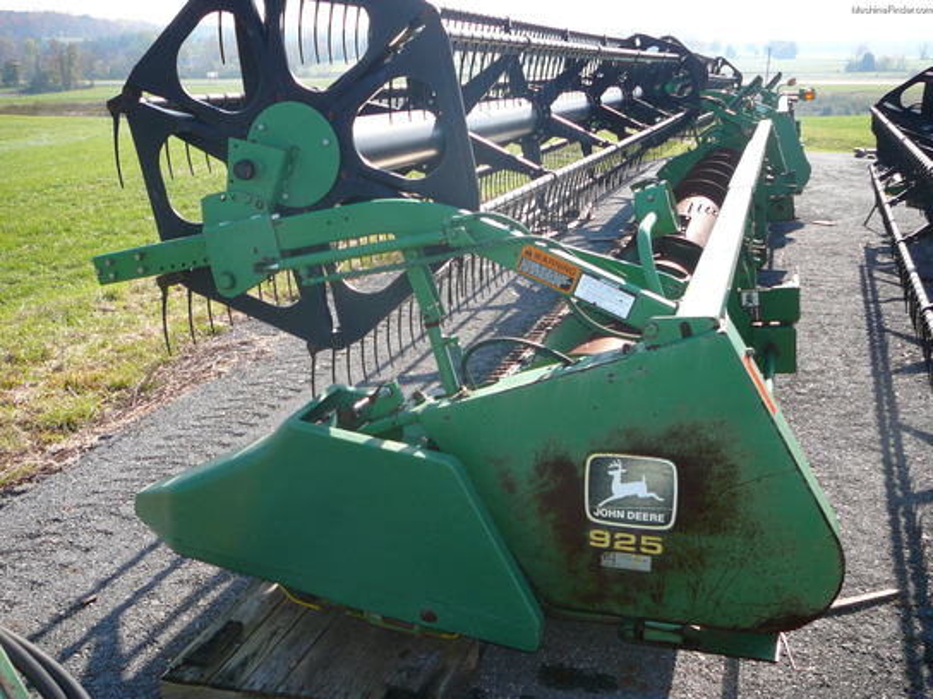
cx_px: 466
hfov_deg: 52.6
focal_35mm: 35
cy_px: 350
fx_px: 943
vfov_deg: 40.7
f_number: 2.8
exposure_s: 1/500
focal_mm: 5.2
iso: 80
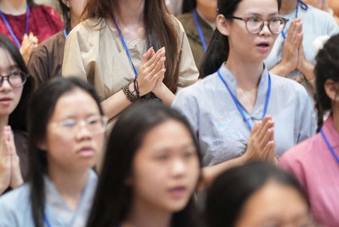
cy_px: 36
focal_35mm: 261
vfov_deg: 5.3
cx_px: 117
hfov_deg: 7.9
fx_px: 2459
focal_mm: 150
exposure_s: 1/100
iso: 2500
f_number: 2.8
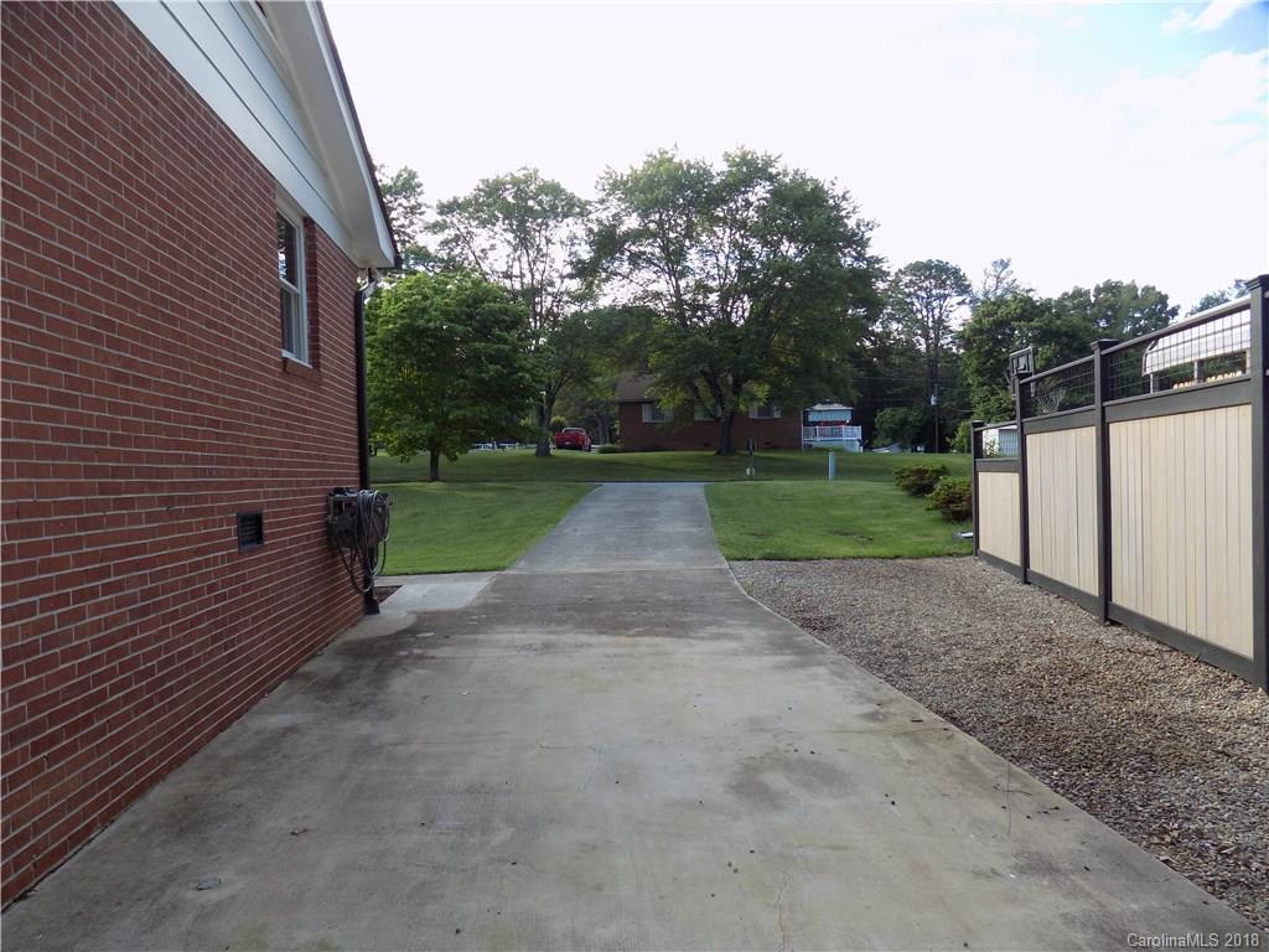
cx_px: 634
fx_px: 843
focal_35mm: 23
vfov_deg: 58.9
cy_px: 476
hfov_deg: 73.9
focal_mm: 4
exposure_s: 1/200
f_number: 3.1
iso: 80
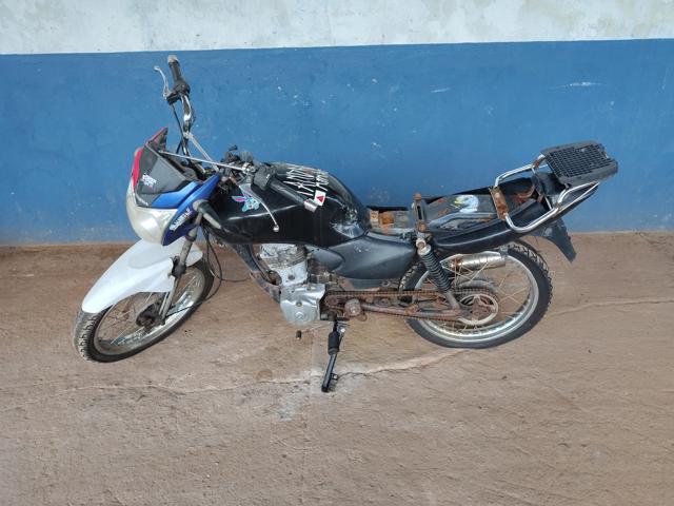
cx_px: 337
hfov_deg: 69.4
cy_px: 253
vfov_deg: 54.9
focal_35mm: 25
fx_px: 487
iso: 143
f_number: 1.7
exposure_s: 1/129
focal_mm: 4.71
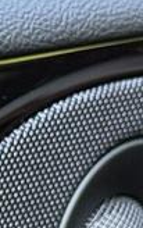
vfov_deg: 5.2
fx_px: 2467
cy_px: 320
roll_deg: +4.4
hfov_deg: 3.2
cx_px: -300
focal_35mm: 397
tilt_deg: -13.4
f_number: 1.78
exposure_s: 1/60
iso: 100
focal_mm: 6.76
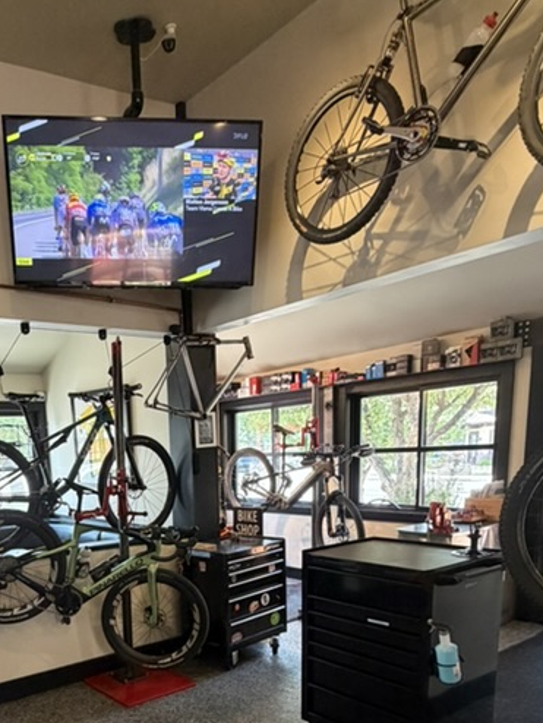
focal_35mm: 29
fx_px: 606
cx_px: 149
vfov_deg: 56.9
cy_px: 582
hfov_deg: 46.8
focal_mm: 2.22
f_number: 2.2
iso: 400
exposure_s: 1/60
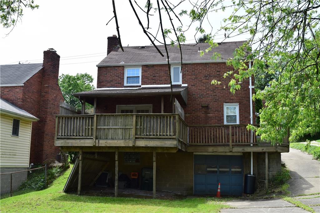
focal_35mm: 38
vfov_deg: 35.5
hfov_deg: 51.3
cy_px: 106
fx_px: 333
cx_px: 160
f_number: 11
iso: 400
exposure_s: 1/400
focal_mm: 25
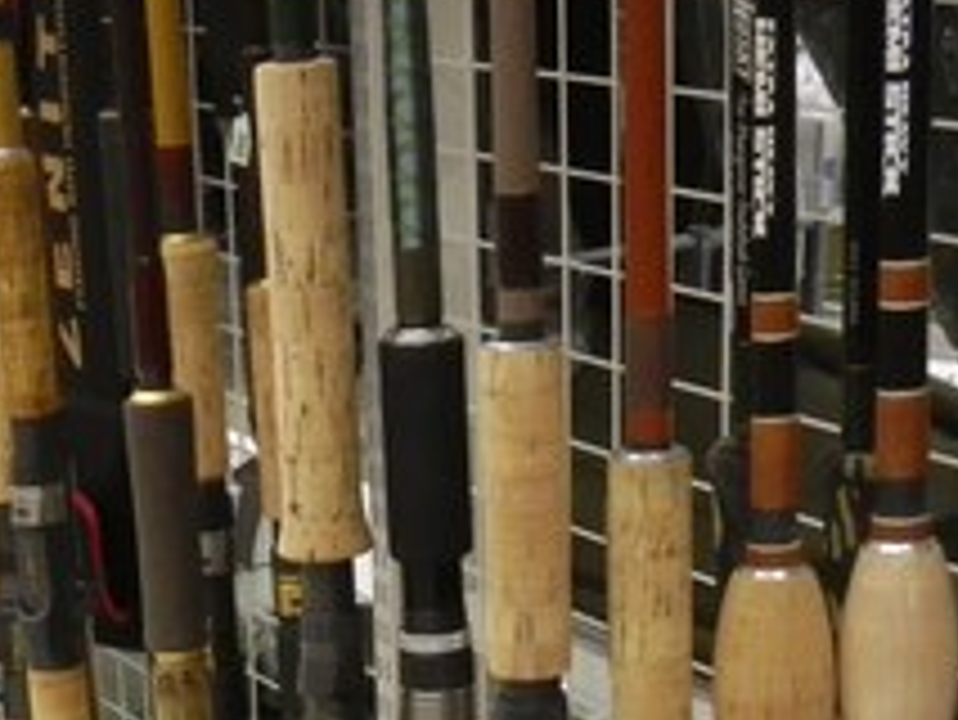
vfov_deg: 13.9
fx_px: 2824
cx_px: 117
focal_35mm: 102
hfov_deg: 19.0
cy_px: 940
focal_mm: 6.1
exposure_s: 1/50
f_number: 3.8
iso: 320
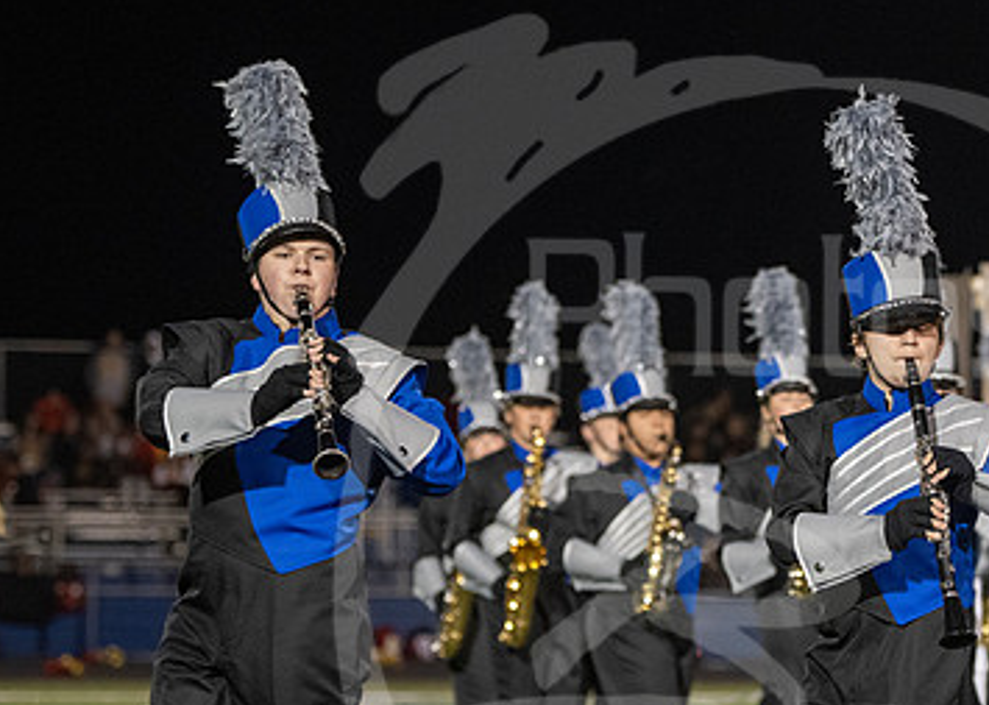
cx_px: 919
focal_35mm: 226
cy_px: 444
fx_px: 6343
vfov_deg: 6.4
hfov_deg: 8.9
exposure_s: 1/500
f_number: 2.8
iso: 4000
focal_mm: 105
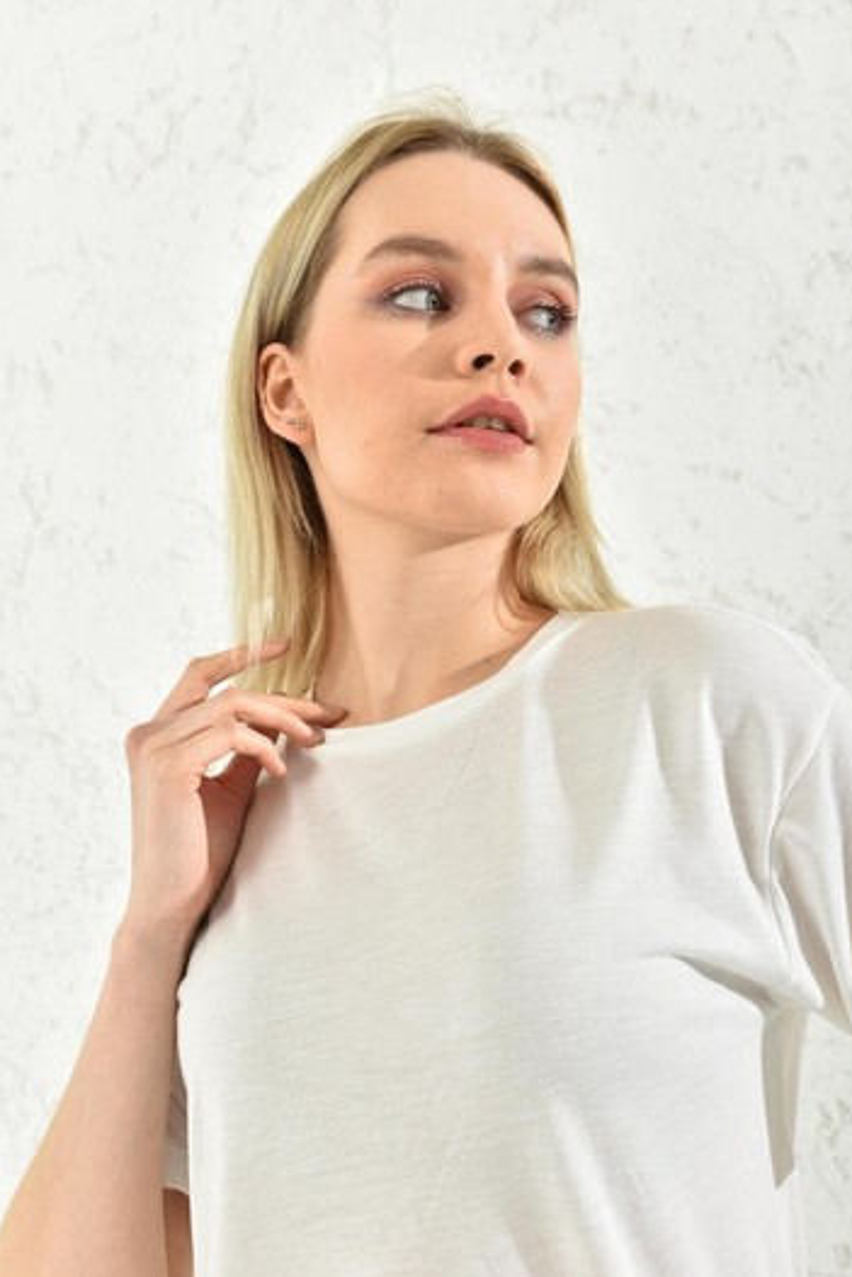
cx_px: 432
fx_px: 1383
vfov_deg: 49.5
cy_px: 646
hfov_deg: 34.2
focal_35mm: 39
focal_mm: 38
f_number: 7.1
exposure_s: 1/160
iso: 100
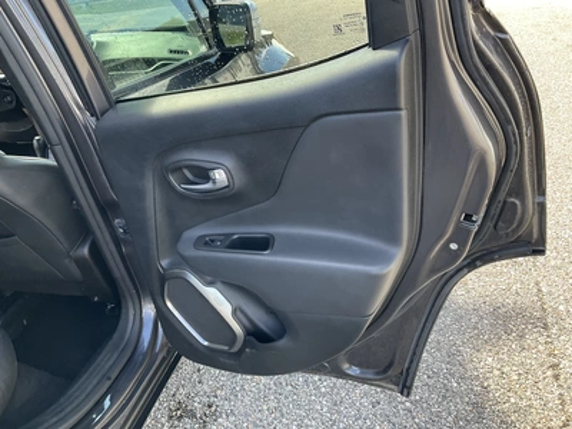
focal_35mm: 29
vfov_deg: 48.2
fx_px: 479
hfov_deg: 61.7
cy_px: 214
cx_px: 286
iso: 50
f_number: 1.8
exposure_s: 1/122
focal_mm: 3
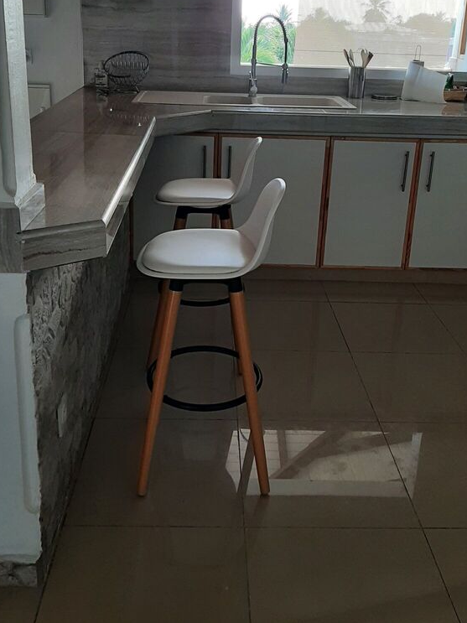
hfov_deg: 40.7
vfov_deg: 51.6
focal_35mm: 35
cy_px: 206
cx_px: 236
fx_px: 630
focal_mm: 3.93
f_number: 1.7
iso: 40
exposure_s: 1/103
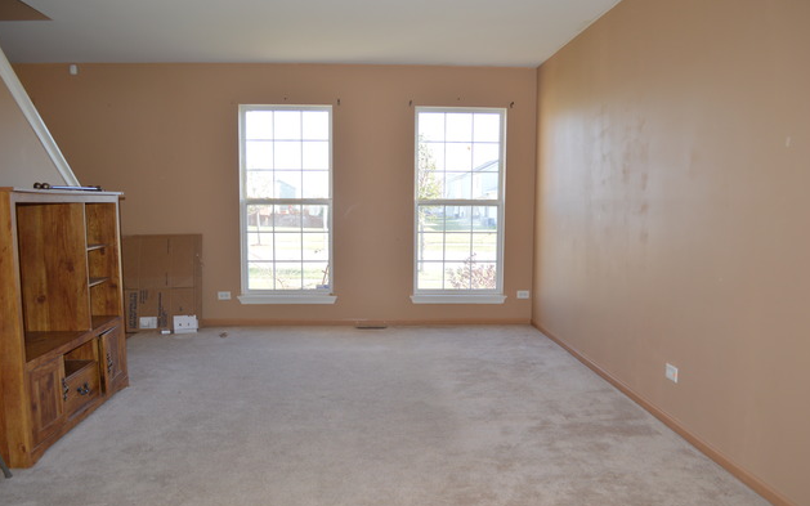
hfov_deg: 66.5
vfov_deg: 44.5
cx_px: 404
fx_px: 618
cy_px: 273
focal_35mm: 28
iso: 220
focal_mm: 18
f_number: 4
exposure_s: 1/125
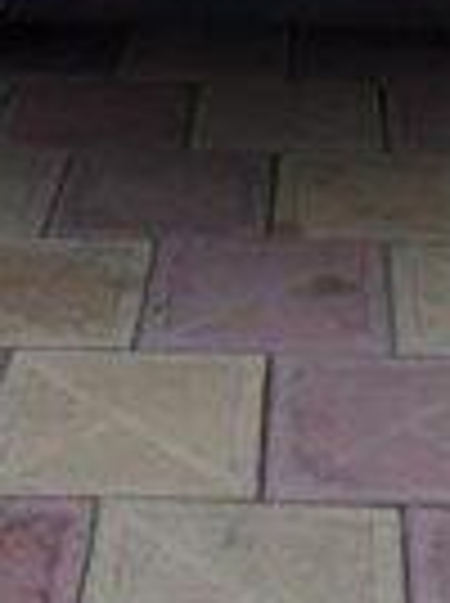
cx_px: 256
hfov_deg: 14.2
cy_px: -176
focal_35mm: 104
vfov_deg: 17.7
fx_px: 1808
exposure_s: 1/33
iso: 80
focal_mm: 3.7
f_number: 1.9
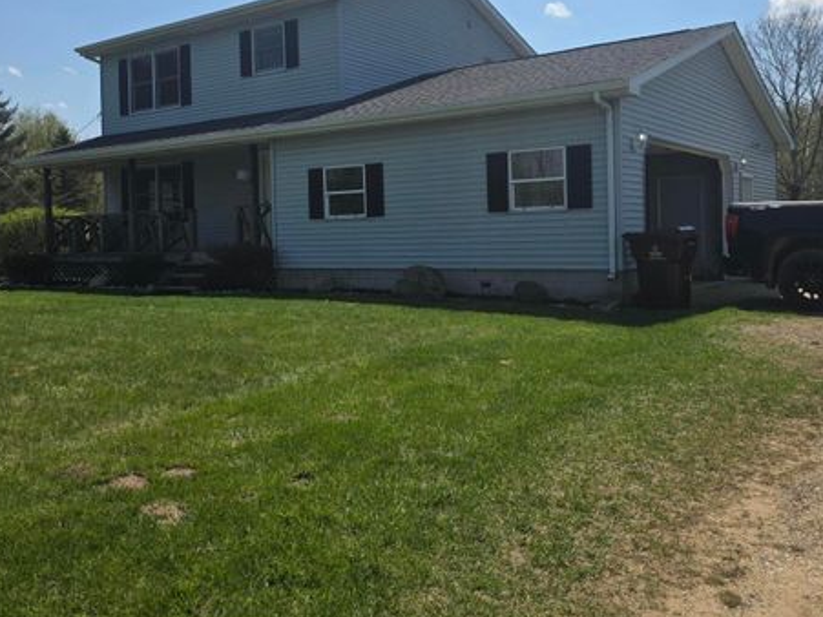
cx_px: 436
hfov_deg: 53.9
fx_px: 808
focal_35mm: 34
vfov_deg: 41.4
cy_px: 218
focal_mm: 6.3
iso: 64
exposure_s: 1/7944
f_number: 1.7
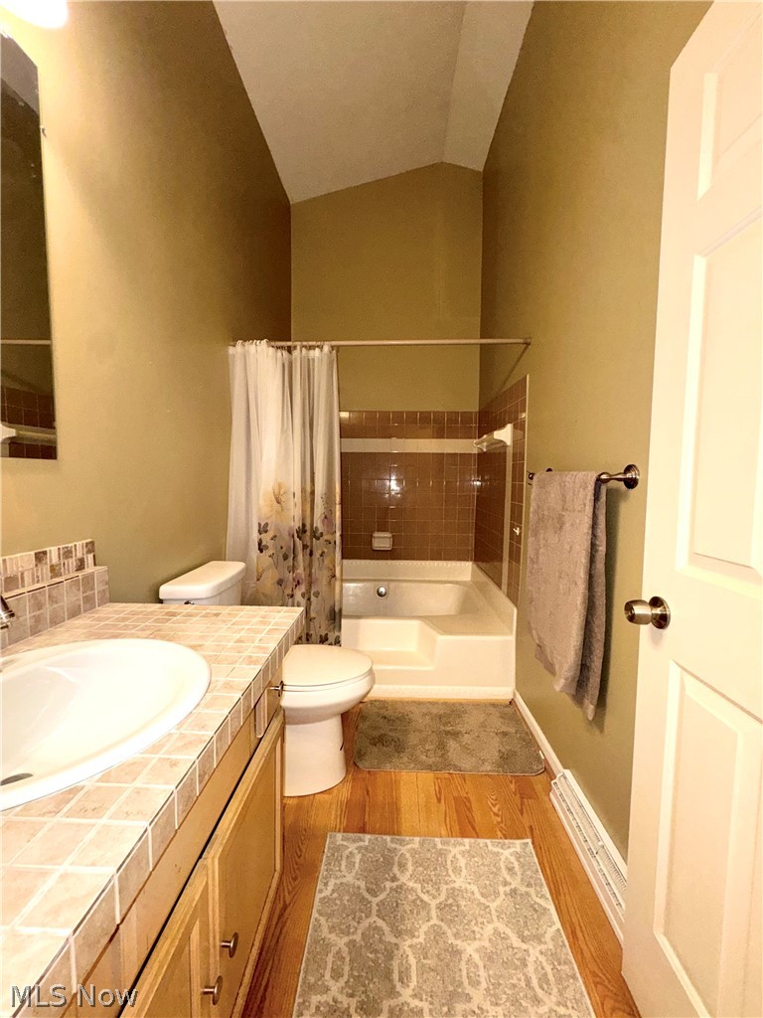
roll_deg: +0.1
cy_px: 509
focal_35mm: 14
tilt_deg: -4.3
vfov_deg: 102.1
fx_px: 411
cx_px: 382
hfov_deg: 85.7
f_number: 2.2
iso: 125
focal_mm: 2.22
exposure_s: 1/60
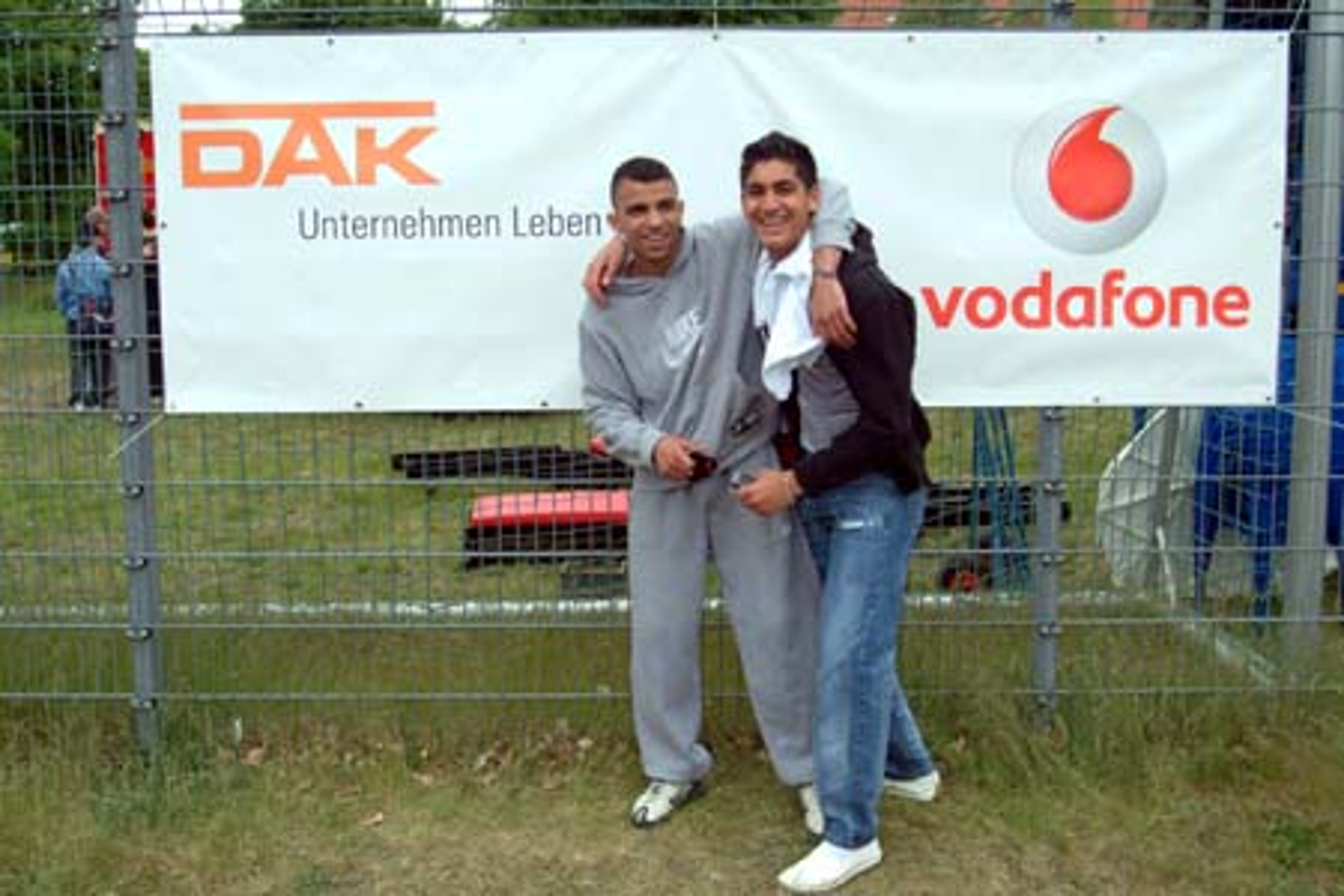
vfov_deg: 34.2
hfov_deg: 49.6
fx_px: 1456
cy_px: 448
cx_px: 672
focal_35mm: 39
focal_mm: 26
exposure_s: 1/350
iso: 400
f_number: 9.5
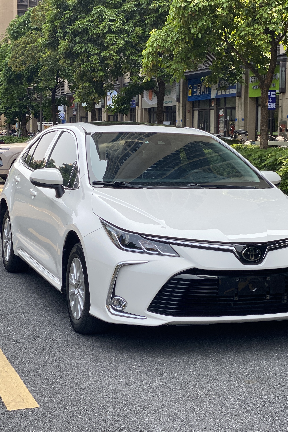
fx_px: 876
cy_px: 214
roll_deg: -0.6
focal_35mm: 73
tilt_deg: -5.8
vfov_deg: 27.7
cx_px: 190
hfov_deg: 18.6
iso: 20
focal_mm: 6
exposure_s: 1/461
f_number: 2
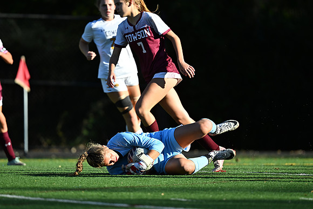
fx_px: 4348
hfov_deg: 4.1
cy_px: 104
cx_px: 156
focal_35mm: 500
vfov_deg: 2.8
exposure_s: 1/2000
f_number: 5.6
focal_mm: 500
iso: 720
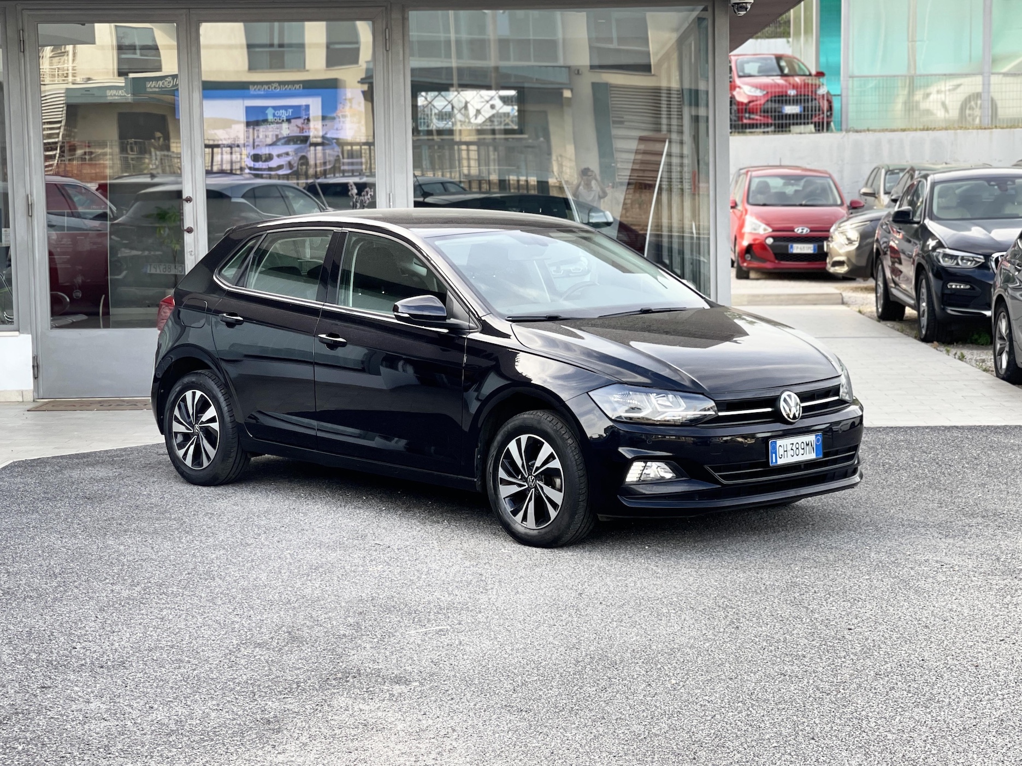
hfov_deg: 30.3
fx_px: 1889
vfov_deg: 22.9
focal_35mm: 64
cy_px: 383
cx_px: 511
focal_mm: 7.5
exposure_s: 1/121
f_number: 2.2
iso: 40
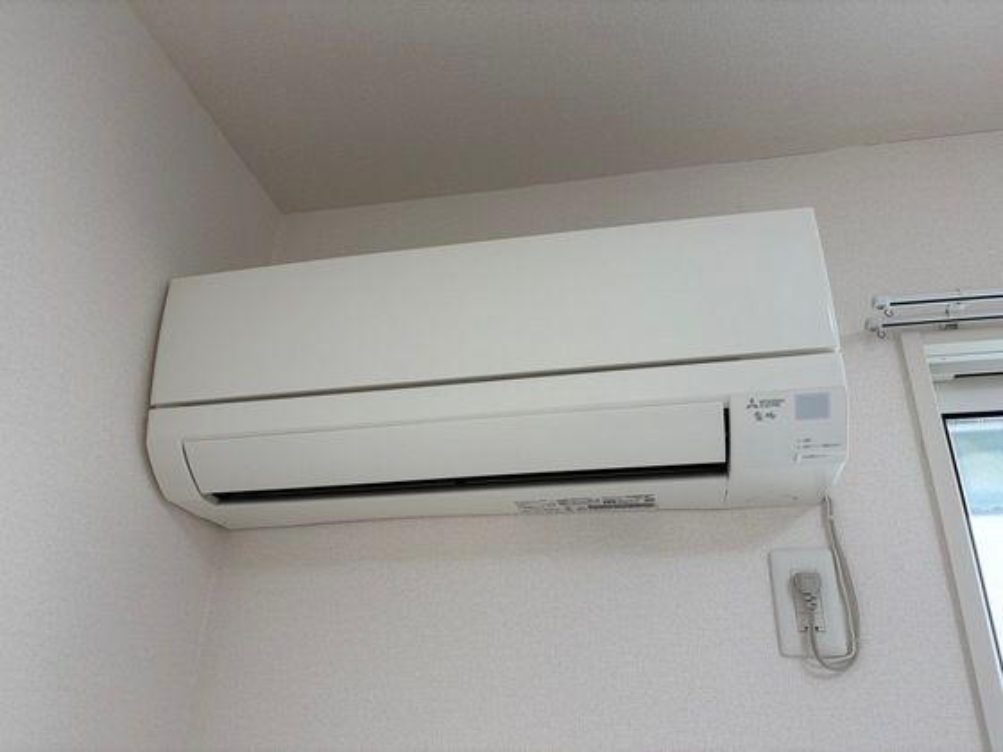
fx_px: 753
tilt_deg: +26.5
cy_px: 376
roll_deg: -0.8
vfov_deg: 53.1
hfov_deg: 67.3
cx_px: 502
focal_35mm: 26
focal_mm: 5.96
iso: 32
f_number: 1.6
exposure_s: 1/120
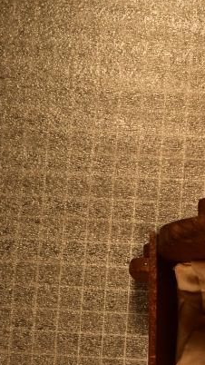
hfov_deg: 13.9
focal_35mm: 82
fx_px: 793
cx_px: 298
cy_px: 408
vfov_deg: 24.1
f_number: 10
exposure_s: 1/200
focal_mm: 20
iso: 400
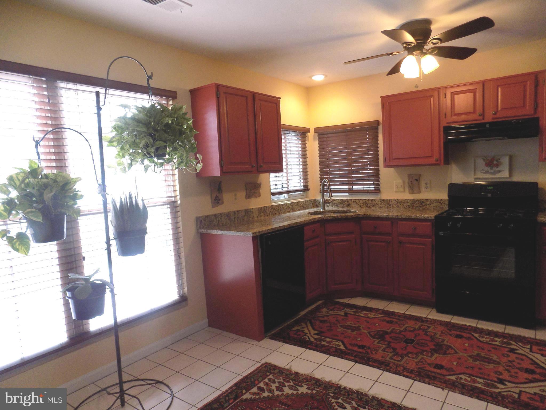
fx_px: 363
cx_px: 273
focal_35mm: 23
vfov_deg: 58.9
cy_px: 205
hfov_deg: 73.9
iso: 140
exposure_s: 1/30
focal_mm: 4
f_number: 3.1
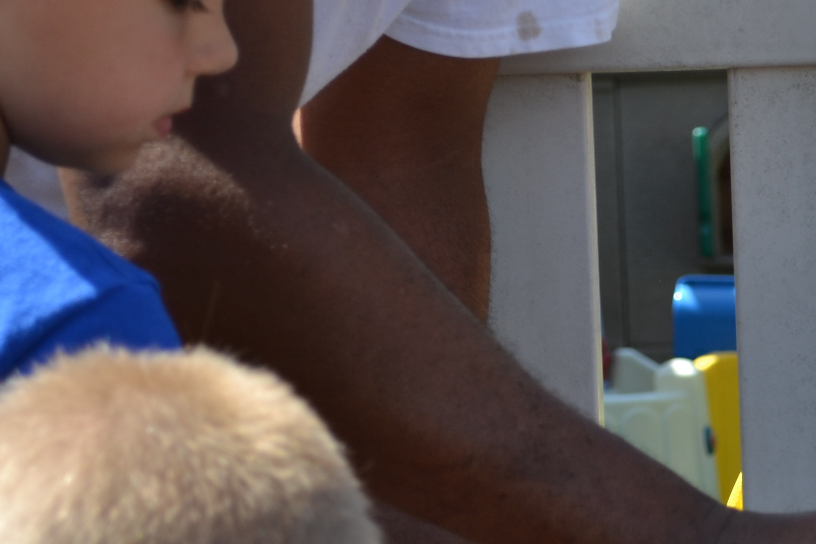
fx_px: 3921
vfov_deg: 7.9
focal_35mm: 173
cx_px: 825
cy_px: 501
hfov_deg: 11.8
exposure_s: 1/250
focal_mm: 44
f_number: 5.6
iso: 110
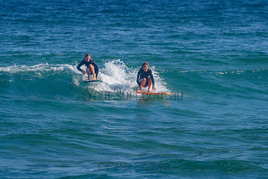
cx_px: 142
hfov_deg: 3.1
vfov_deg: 2.1
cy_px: 74
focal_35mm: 669
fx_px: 4984
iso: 280
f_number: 5.6
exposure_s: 1/2000
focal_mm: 500
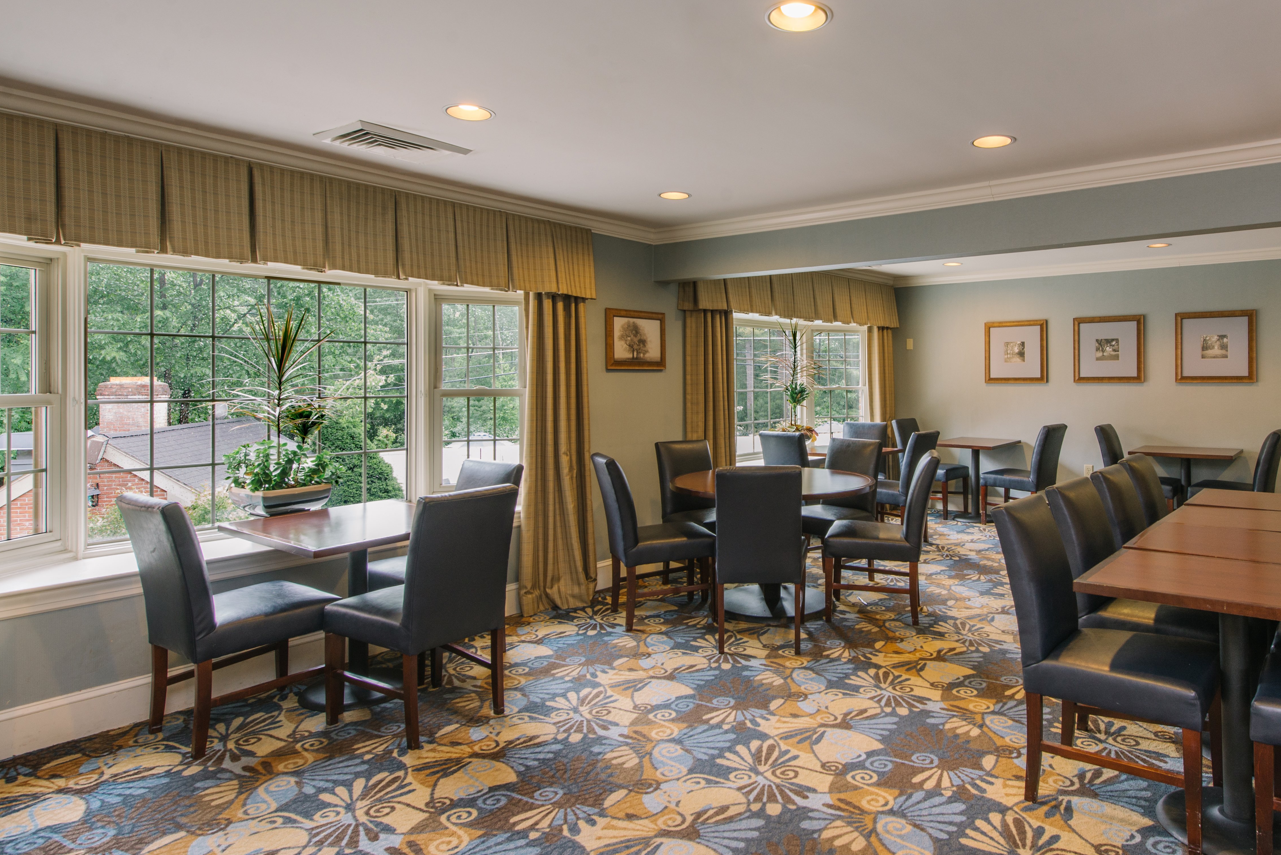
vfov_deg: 53.1
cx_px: 780
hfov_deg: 72.8
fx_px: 854
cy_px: 382
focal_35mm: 24
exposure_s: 1/3
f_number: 9
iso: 200
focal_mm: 18
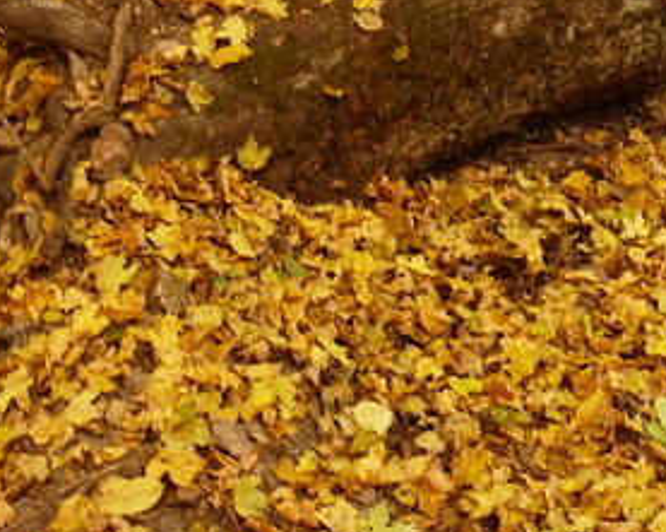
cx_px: 430
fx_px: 1201
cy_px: 65
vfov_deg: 24.3
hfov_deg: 30.8
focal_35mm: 61
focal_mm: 4.8
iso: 100
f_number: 2.8
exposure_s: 1/30
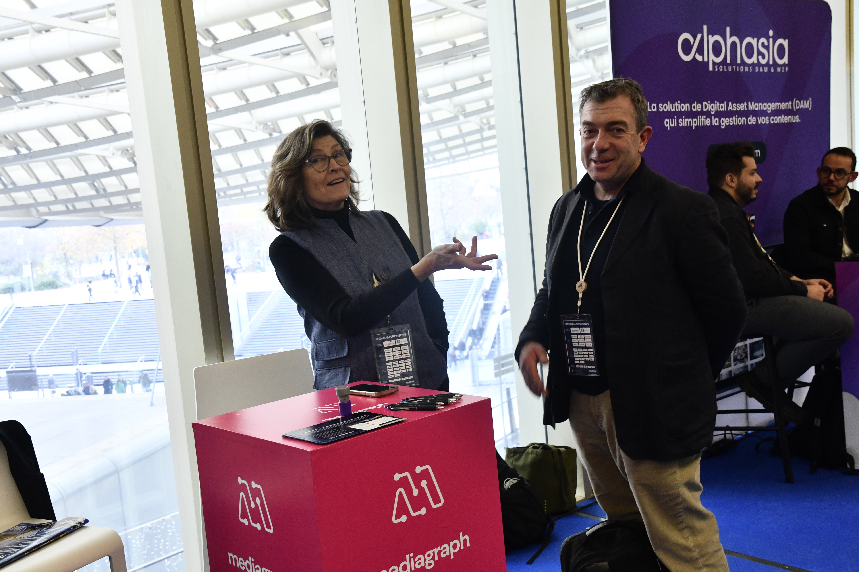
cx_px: 430
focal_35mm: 39
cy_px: 286
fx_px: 931
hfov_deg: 49.6
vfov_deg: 34.2
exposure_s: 1/80
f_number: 5.6
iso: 1600
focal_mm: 26
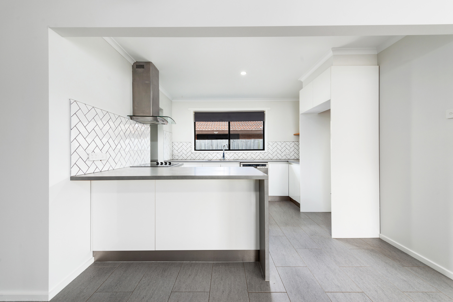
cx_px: 226
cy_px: 151
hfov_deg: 104.2
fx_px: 176
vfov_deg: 81.3
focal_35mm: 14
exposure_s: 1/2
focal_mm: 14
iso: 125
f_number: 8
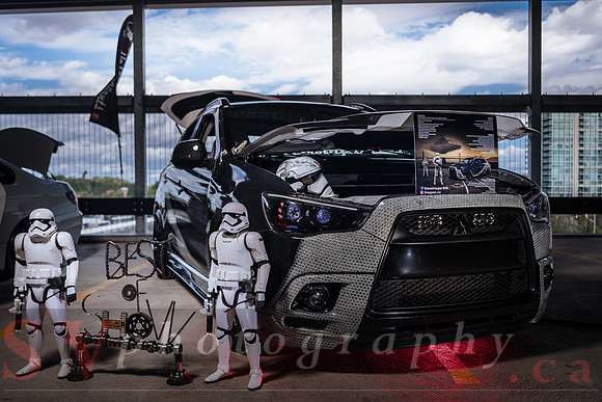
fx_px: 609
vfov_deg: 36.5
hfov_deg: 52.6
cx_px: 310
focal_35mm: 36
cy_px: 204
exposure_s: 1/200
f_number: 3.2
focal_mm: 32
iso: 64
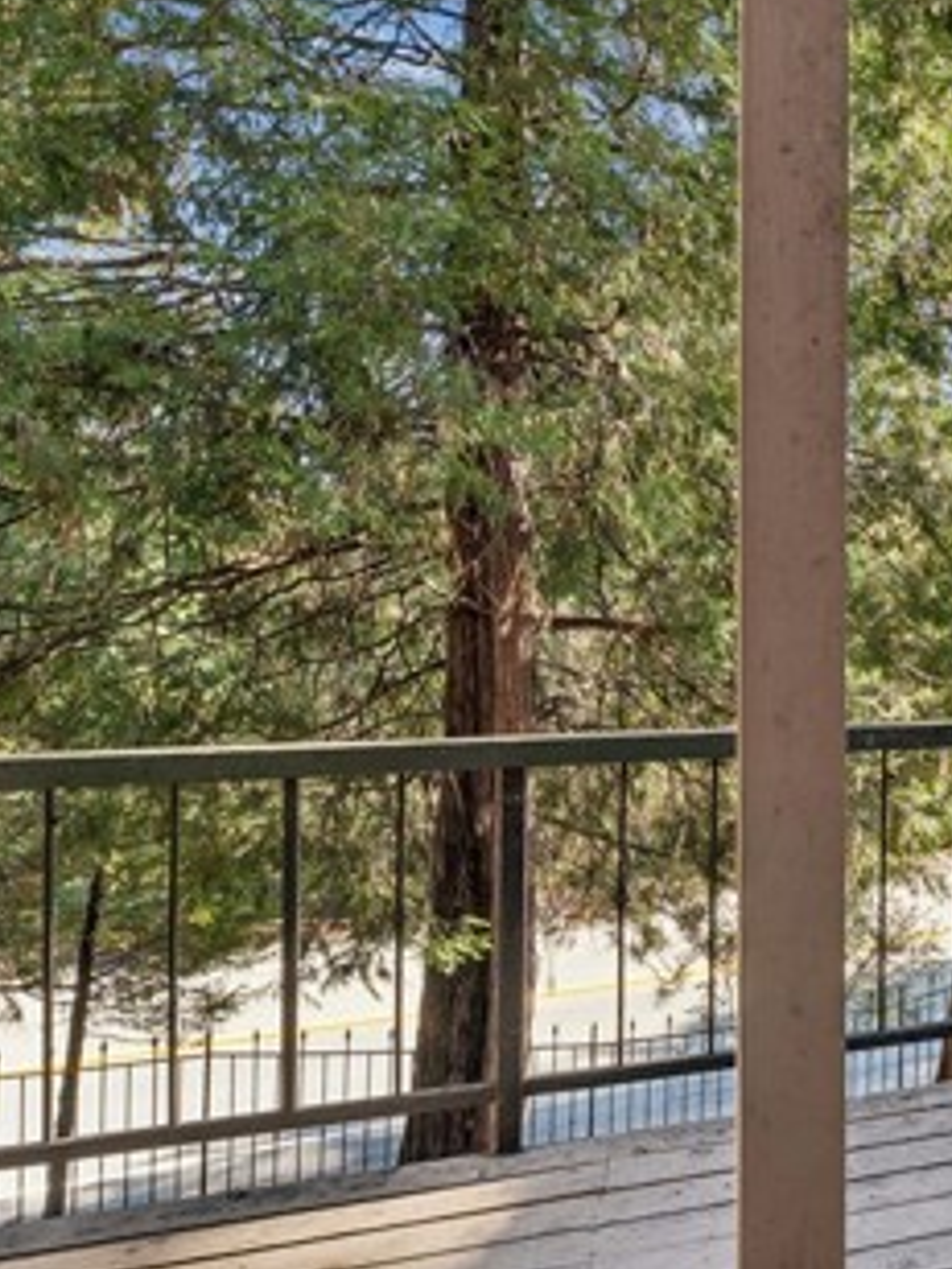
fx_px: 1195
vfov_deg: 55.9
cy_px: 614
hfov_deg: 33.3
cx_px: 1203
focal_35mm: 33
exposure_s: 1/8
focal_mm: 16.3
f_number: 13
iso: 100
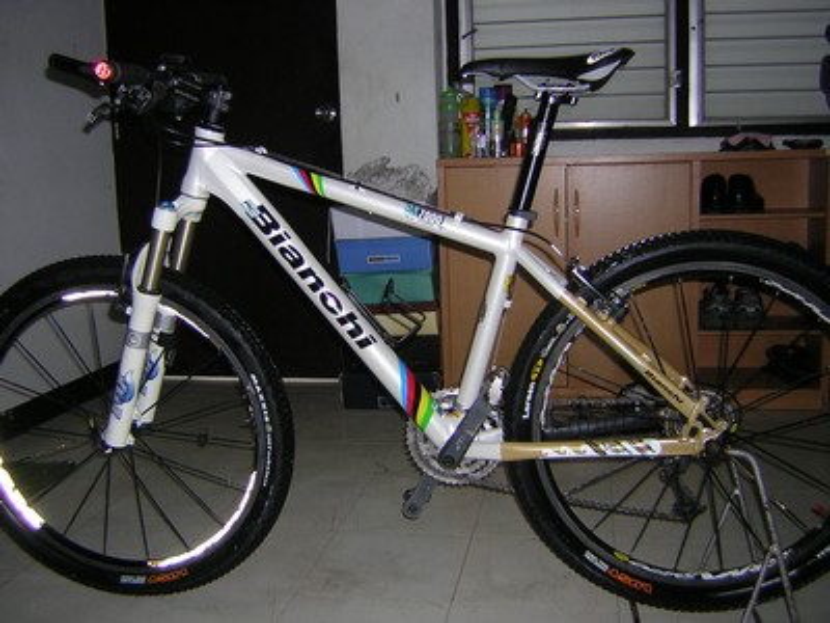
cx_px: 415
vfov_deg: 39.7
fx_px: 863
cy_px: 312
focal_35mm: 36
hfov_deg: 51.4
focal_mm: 4.7
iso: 50
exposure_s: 1/60.1
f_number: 2.6
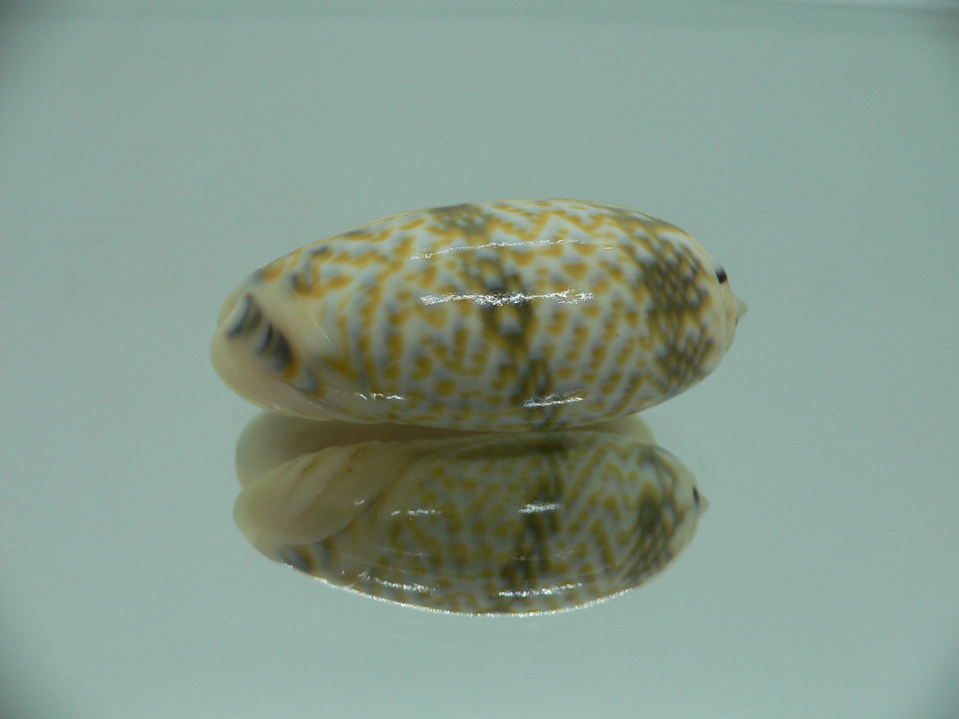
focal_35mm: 35
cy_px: 360
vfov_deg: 40.7
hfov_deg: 52.6
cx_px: 480
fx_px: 970
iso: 80
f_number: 2.8
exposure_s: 1/60
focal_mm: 4.6
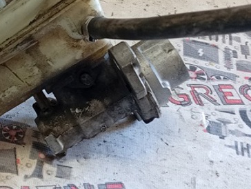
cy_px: 68
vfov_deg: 16.2
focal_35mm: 91
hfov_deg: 21.3
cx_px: 60
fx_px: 661
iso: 303
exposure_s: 1/33.3
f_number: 1.8
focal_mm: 3.96
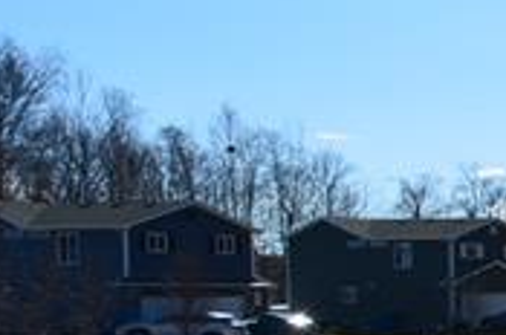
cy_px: 355
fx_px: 1235
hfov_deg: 12.1
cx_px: 1457
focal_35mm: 88
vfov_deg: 15.1
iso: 100
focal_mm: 10
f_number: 11
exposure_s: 1/160
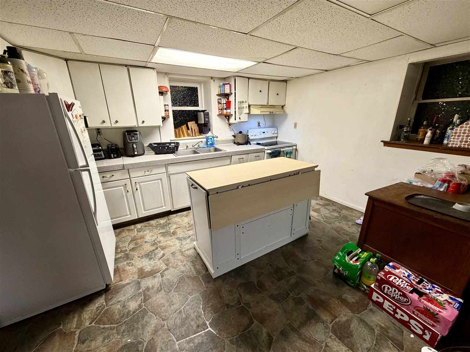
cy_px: 176
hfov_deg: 102.1
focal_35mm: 14
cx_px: 235
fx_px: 190
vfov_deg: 85.6
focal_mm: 2.22
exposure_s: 1/60
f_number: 2.2
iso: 320
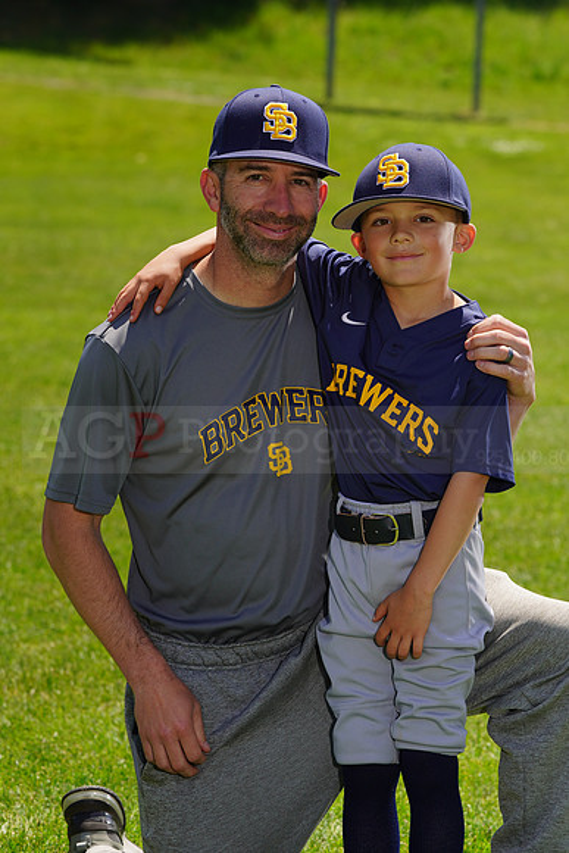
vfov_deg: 12.2
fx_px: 4004
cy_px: 426
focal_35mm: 169
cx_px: 284
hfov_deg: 8.1
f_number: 9
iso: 100
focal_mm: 169
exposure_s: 1/250
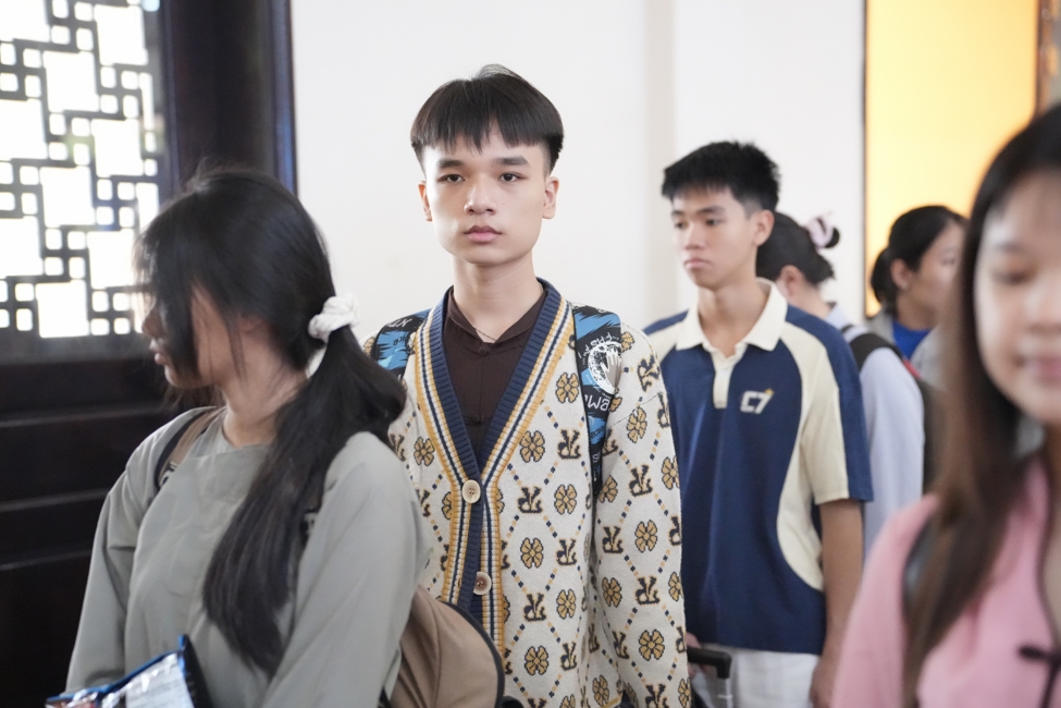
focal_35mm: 65
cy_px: 354
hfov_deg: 31.0
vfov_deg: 20.9
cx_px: 530
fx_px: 1916
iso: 16000
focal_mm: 65
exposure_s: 1/320
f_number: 2.8
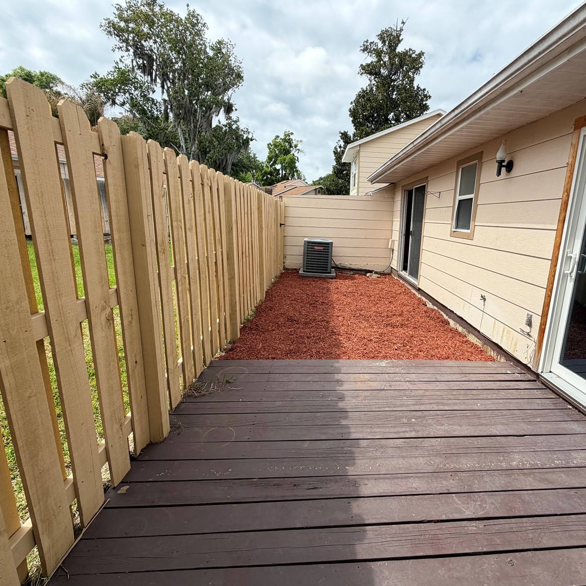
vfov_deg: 84.0
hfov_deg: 82.9
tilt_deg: -13.0
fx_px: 326
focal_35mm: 17
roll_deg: -2.1
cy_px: 288
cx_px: 354
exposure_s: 1/770
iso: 25
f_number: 2.2
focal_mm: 2.22
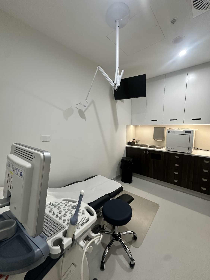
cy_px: 140
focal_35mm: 14
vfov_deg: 102.1
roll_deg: -0.1
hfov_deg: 85.7
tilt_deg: -7.1
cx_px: 105
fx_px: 113
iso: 160
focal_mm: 2.22
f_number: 2.2
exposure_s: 1/50
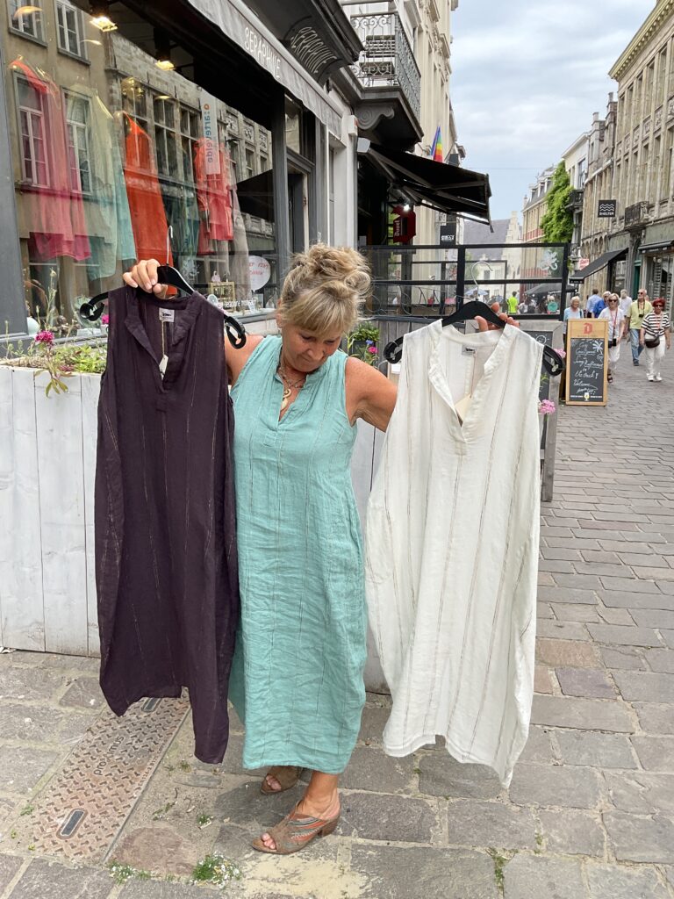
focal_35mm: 29
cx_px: 337
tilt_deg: -12.1
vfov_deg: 61.7
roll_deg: +0.5
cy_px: 450
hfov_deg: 48.2
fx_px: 753
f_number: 1.8
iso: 16
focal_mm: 3
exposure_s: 1/284
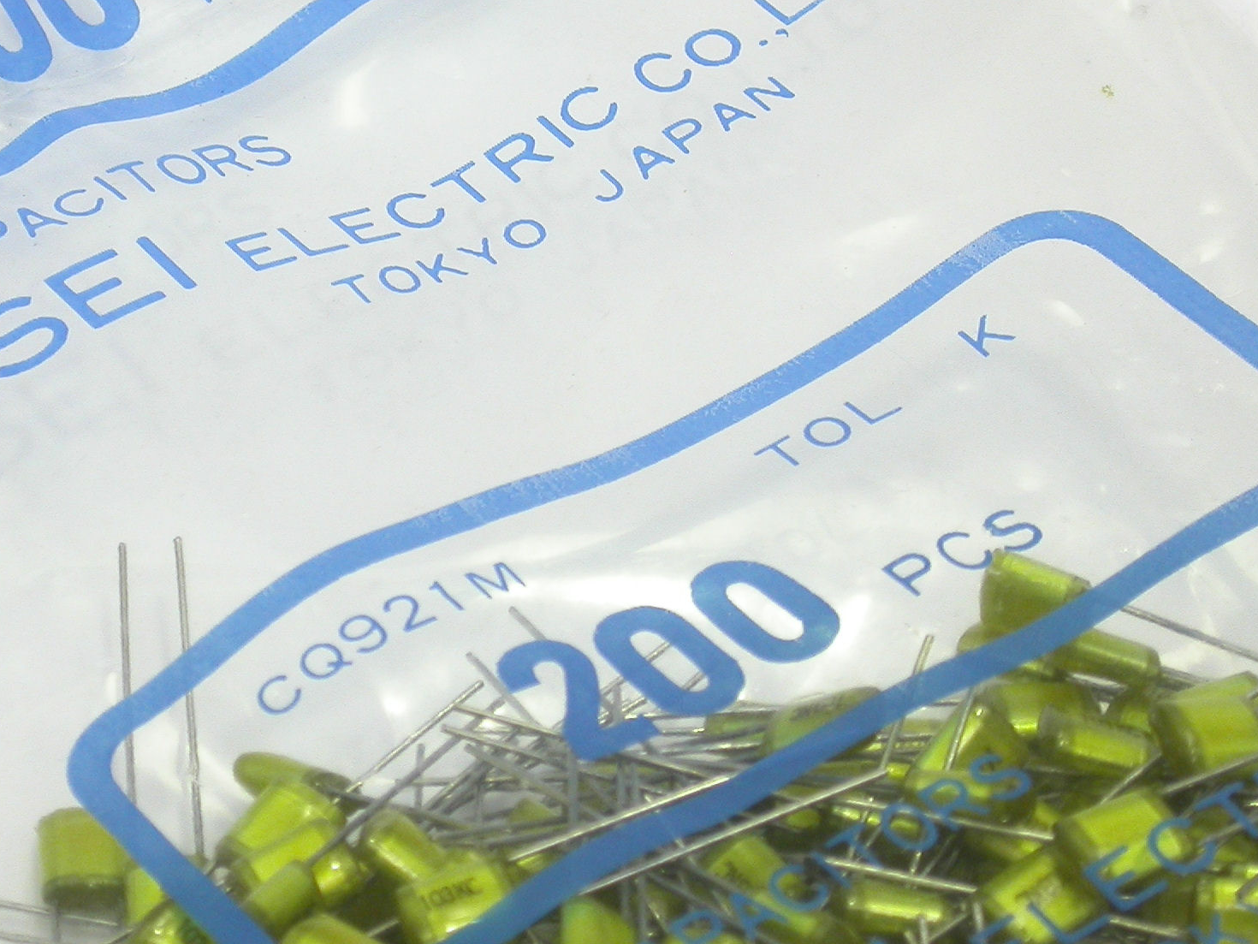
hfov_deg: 8.3
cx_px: 377
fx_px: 8651
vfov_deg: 6.2
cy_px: 249
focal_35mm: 238
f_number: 5.1
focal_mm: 32
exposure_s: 1/31.5
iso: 100
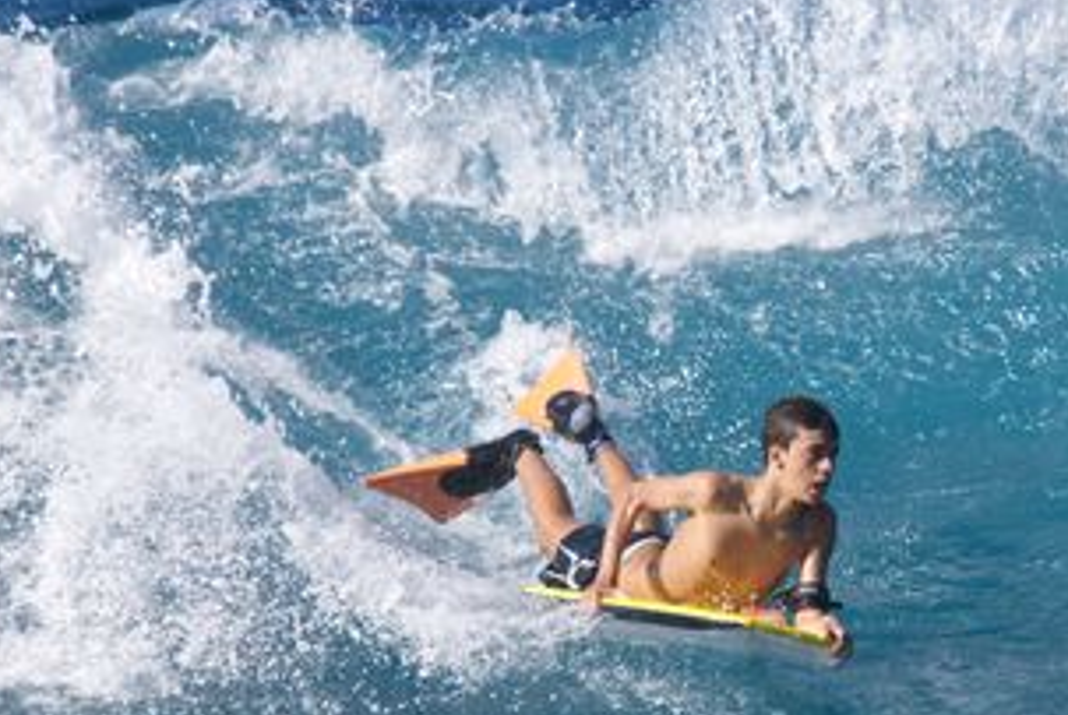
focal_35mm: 1066
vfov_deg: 1.3
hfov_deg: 1.9
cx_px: 857
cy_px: 505
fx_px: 31670
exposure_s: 1/1000
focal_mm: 420
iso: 200
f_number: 6.3
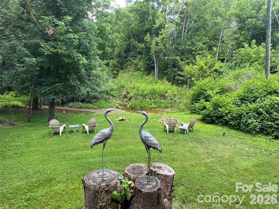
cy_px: 104
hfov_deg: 67.3
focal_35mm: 26
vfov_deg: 53.1
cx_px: 140
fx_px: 210
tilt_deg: -11.3
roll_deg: -3.0
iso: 40
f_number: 1.6
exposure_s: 1/167
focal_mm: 5.1
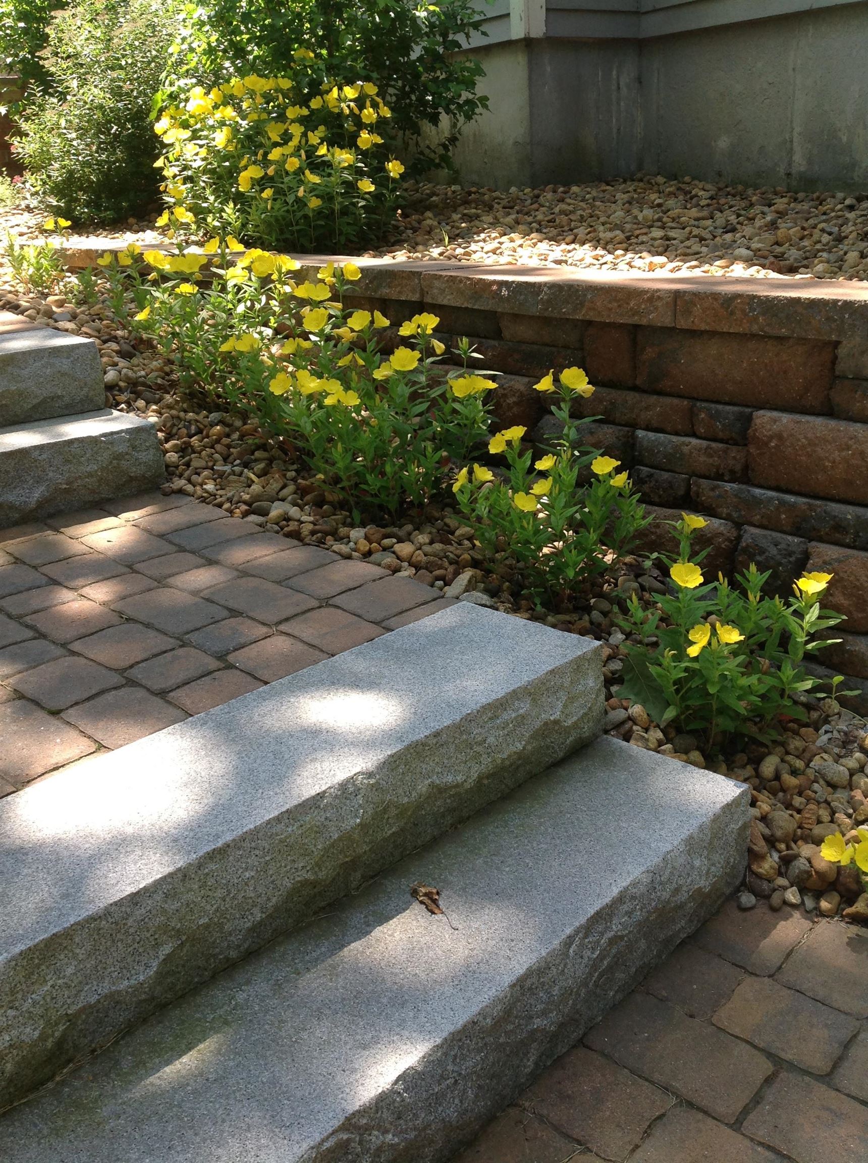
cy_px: 582
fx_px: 1174
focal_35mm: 35
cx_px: 434
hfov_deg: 40.6
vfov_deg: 52.7
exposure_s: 1/315
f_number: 2.4
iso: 50
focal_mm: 4.28
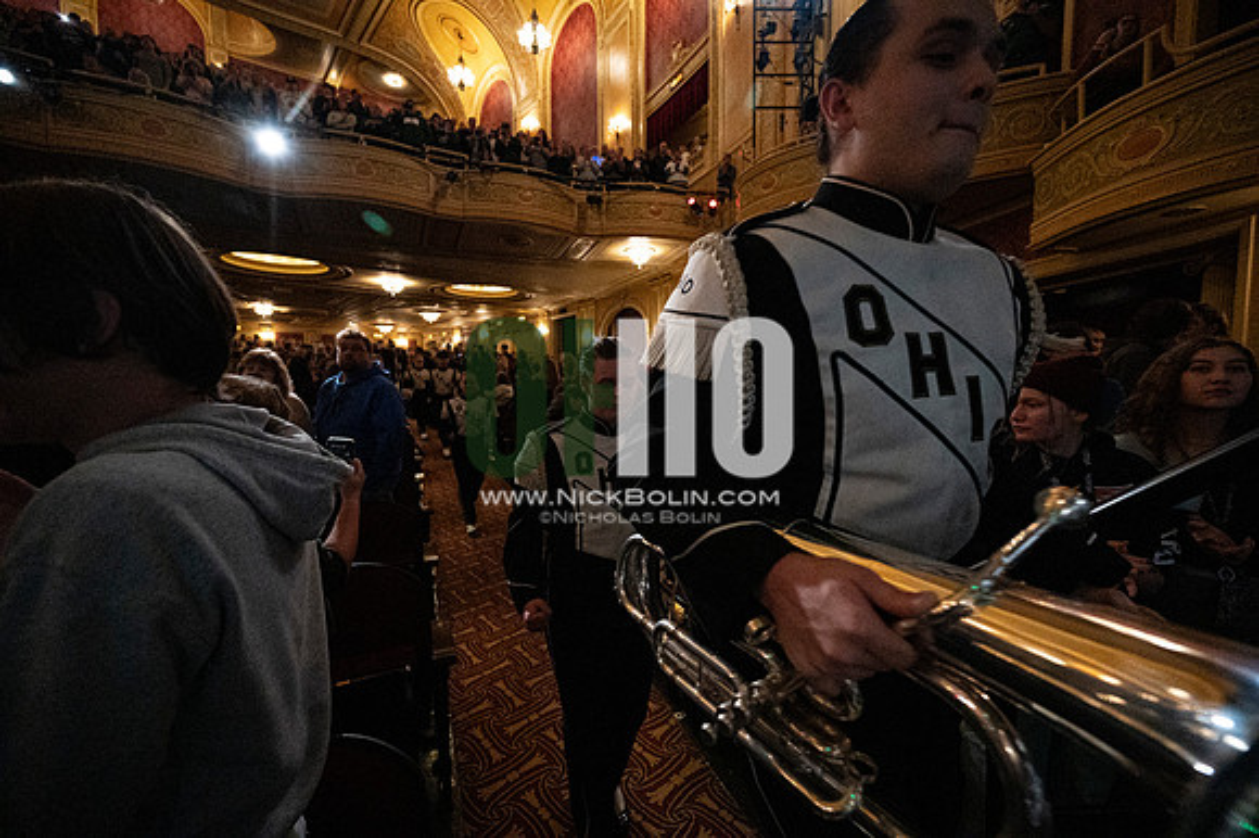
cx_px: 630
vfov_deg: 81.1
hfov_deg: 104.3
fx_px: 489
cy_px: 419
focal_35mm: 14
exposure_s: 1/400
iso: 32000
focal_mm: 14
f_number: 4
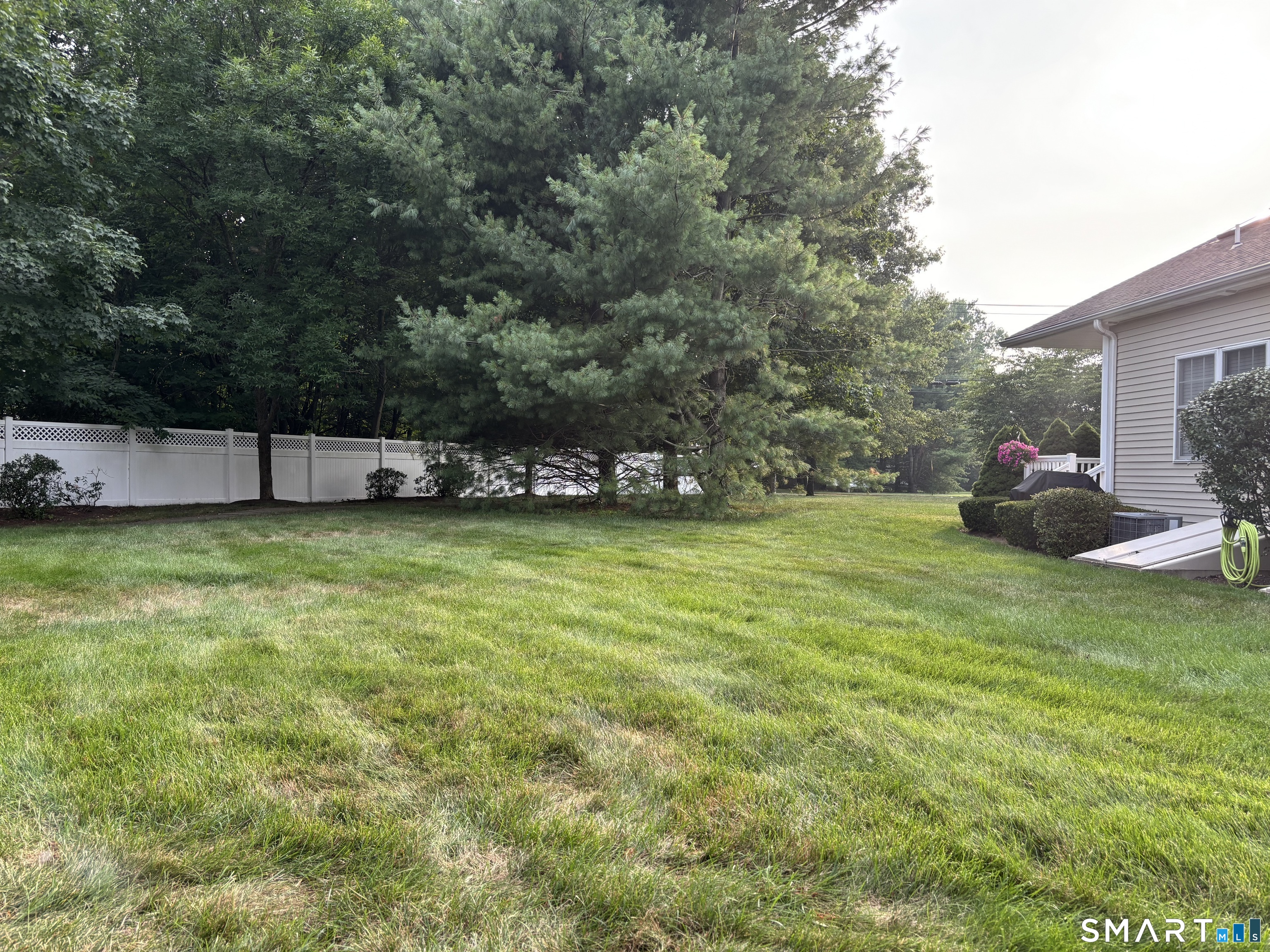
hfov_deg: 67.3
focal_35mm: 26
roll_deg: -0.1
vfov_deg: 53.1
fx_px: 954
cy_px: 476
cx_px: 635
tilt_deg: -1.5
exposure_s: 1/322
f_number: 1.6
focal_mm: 5.96
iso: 50
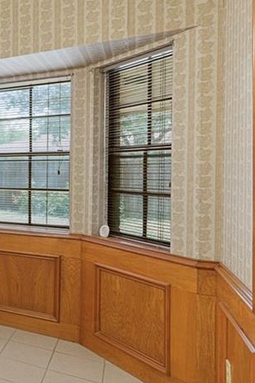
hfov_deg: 24.8
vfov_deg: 53.1
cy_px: 179
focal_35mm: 36
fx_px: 383
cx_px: -157
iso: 1000
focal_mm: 16
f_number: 5
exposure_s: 1/10
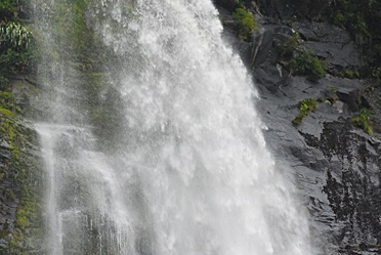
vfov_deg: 5.3
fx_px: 2734
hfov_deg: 8.0
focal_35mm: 258
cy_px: 23
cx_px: 141
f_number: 6.3
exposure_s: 1/160
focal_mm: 80
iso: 400
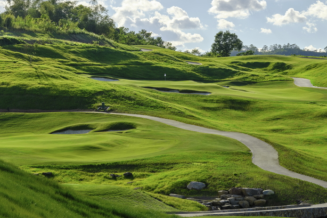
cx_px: 181
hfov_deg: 14.9
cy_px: 101
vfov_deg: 9.9
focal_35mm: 138
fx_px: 1254
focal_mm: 80.4
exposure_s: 1/160
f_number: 14
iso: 125
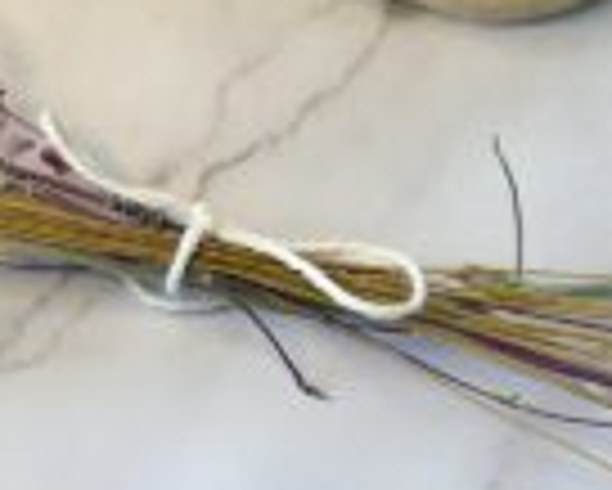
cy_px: -409
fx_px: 3118
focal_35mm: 172
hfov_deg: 11.2
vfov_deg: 8.6
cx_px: 191
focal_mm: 6.86
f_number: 1.78
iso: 80
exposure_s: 1/120
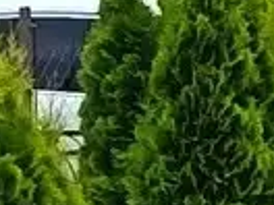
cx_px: 913
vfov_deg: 4.0
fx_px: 2937
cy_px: 211
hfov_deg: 5.0
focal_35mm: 371
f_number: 1.75
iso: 100
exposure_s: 1/502
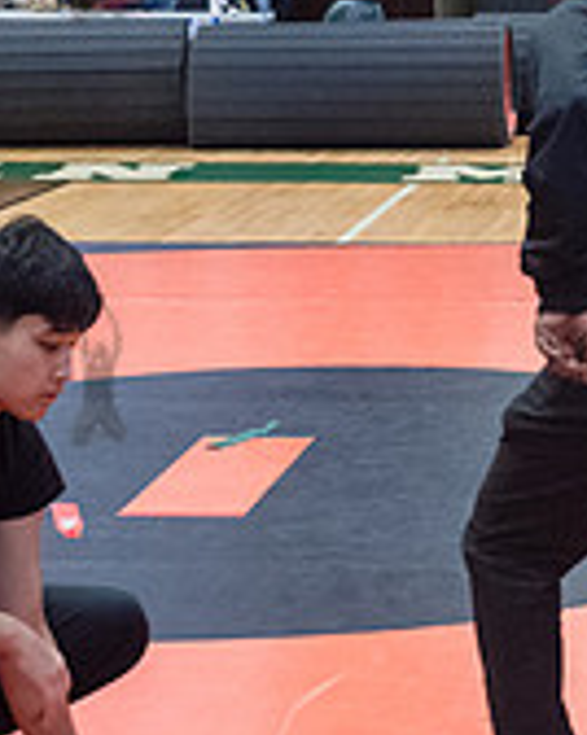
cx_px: 695
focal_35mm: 119
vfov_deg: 16.1
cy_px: 156
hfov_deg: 12.6
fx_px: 2589
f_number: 4
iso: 8000
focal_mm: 35
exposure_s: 1/400
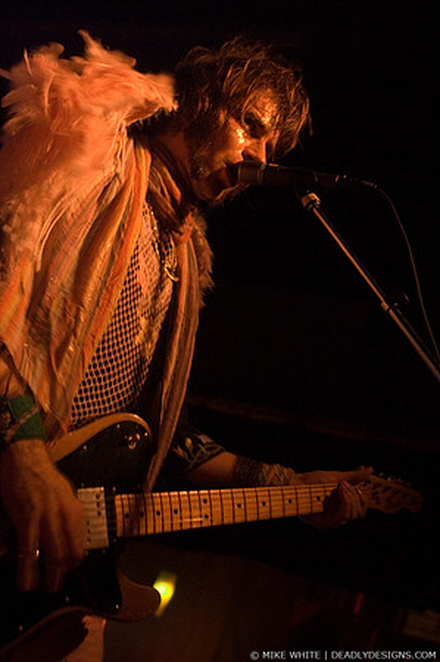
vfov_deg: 37.9
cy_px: 331
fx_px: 965
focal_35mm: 52
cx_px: 220
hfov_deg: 25.7
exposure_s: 1/30
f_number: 2.8
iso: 1600
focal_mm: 35
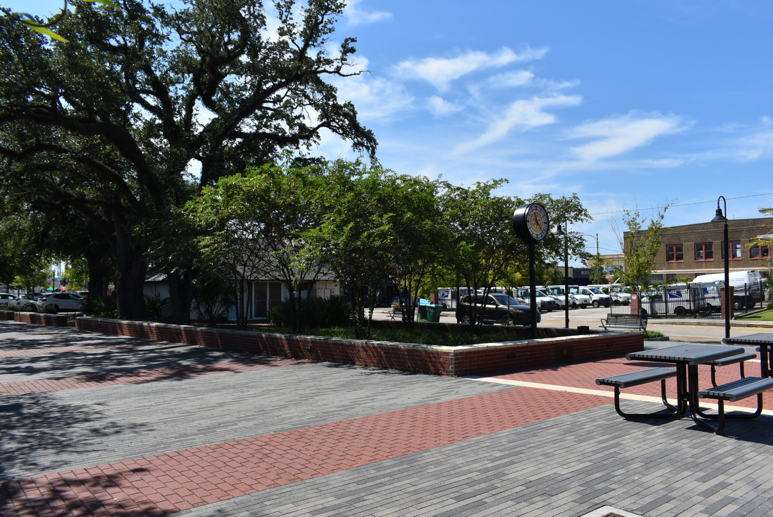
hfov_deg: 67.3
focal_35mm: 27
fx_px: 580
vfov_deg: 48.0
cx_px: 386
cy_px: 258
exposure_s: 1/400
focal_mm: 18
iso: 200
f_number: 10
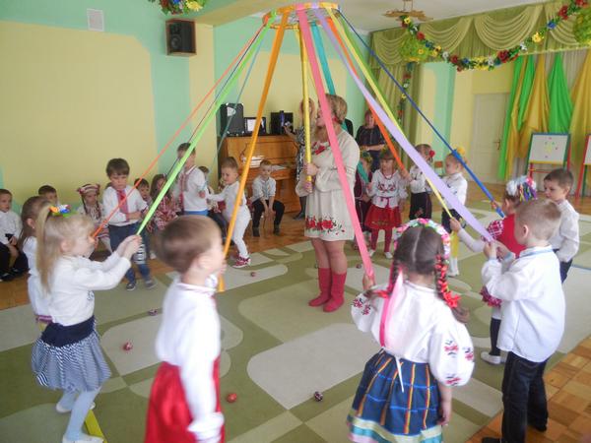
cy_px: 222
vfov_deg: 54.9
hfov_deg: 69.4
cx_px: 296
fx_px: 427
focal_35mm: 25
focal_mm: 4.5
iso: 280
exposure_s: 1/30
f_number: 3.1
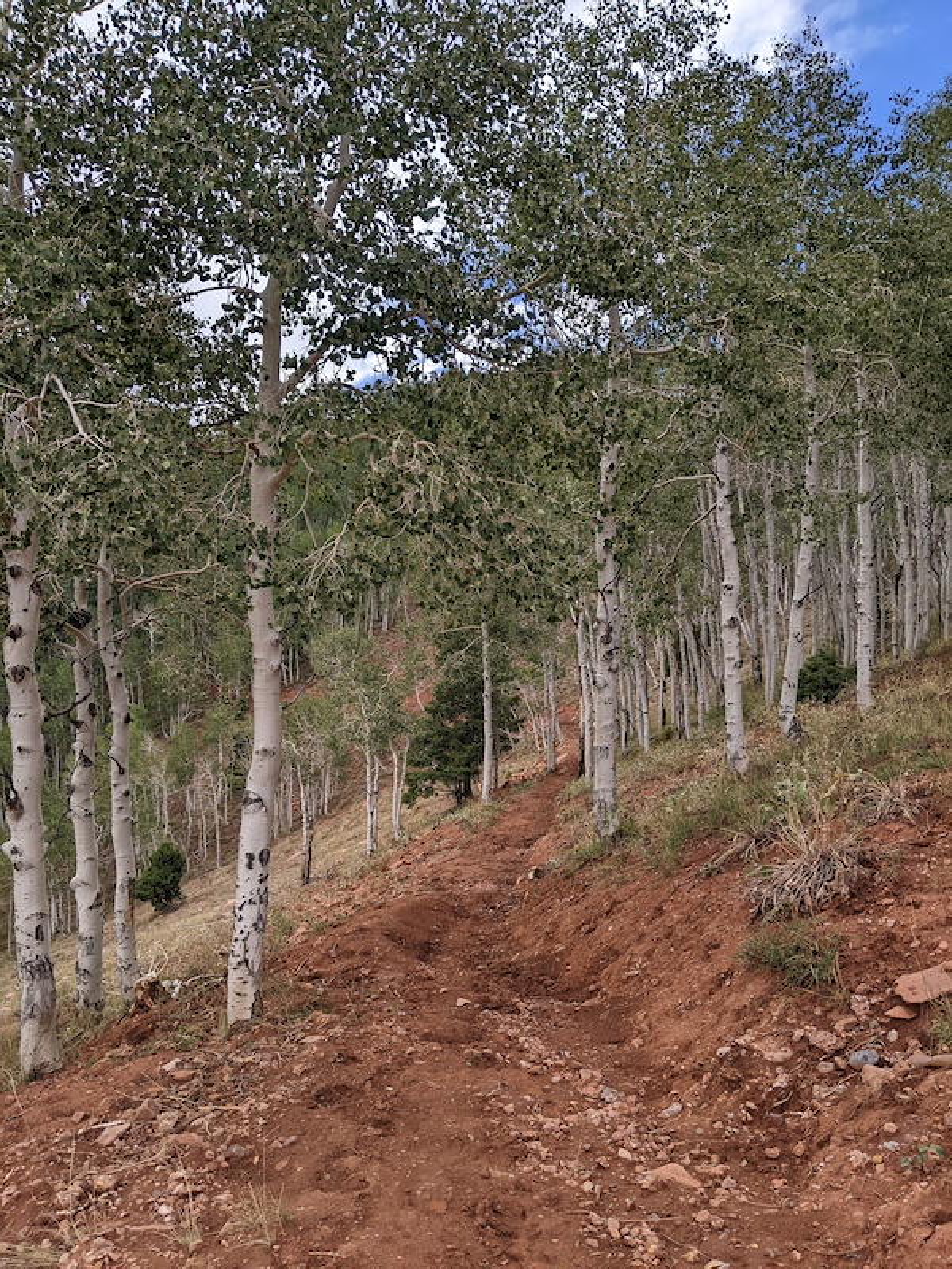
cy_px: 634
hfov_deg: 51.4
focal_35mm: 27
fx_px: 990
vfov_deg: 65.3
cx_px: 476
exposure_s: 1/1304
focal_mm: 4.44
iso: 41
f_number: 1.8
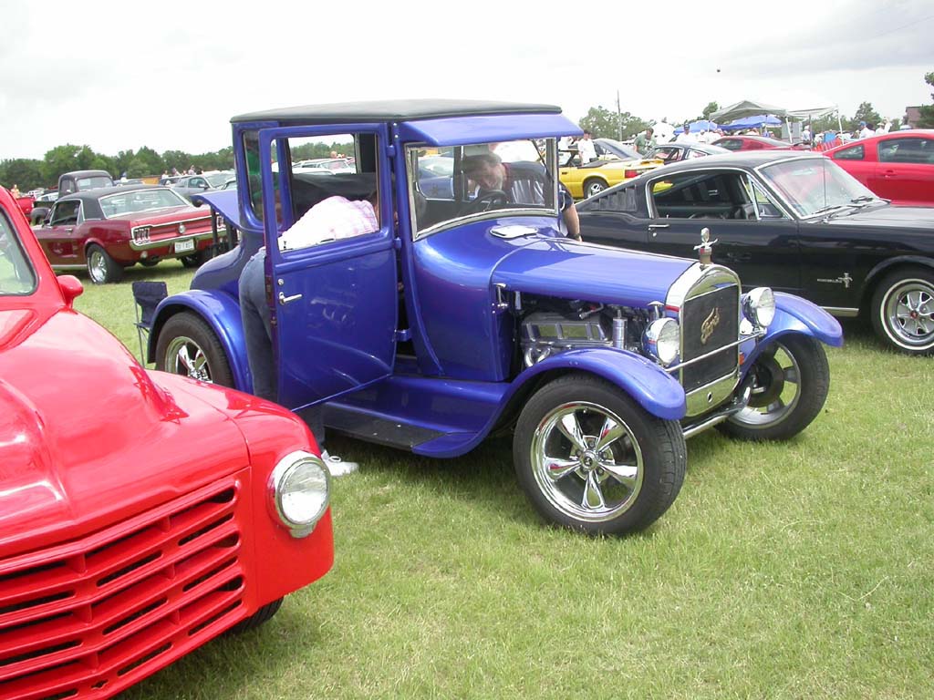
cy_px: 350
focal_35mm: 38
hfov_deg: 49.0
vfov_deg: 37.7
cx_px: 467
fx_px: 1025
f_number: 2.6
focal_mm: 7.85
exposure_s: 1/1000
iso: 100
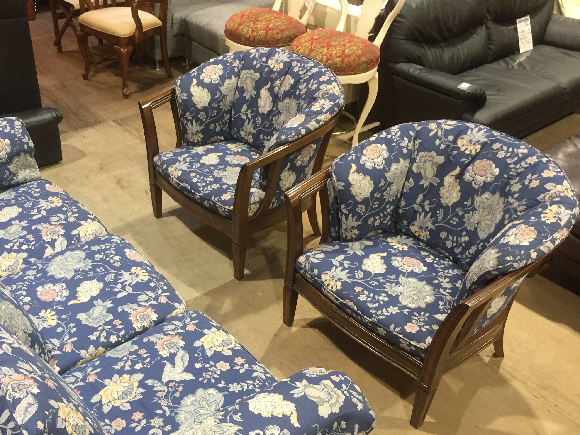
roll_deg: -2.0
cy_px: 274
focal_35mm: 37
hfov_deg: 49.6
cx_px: 213
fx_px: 620
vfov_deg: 38.4
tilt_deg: -36.2
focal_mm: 4.15
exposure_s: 1/30
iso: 125
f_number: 2.2
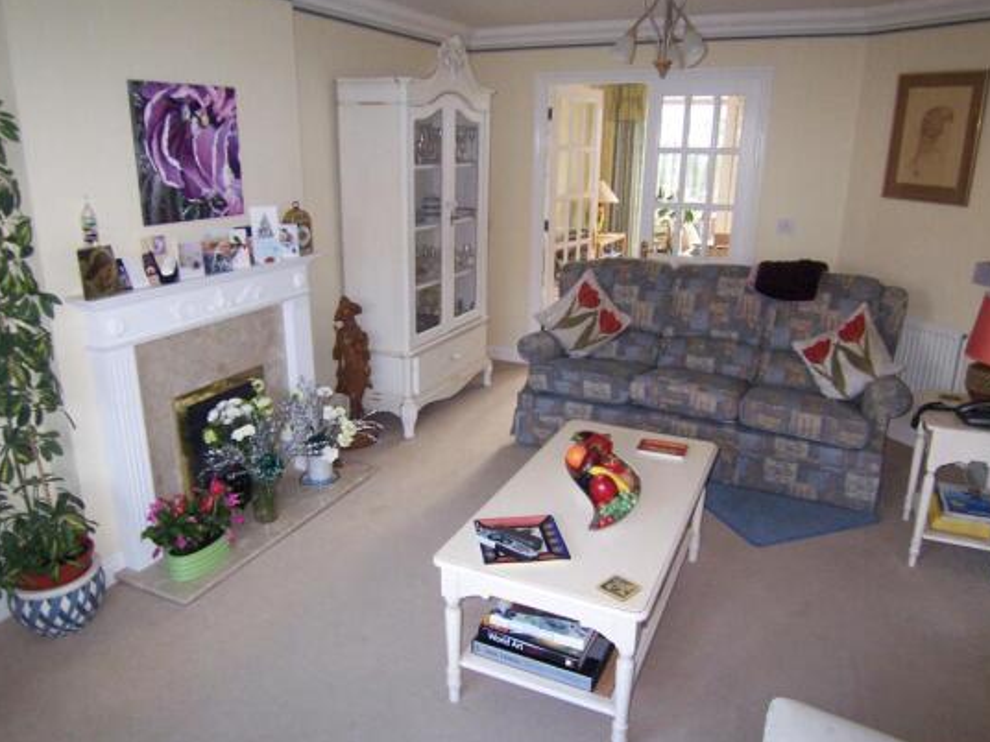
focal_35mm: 25
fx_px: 715
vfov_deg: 54.9
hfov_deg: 69.4
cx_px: 487
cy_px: 365
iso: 200
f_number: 2.8
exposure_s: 1/30
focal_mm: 3.8
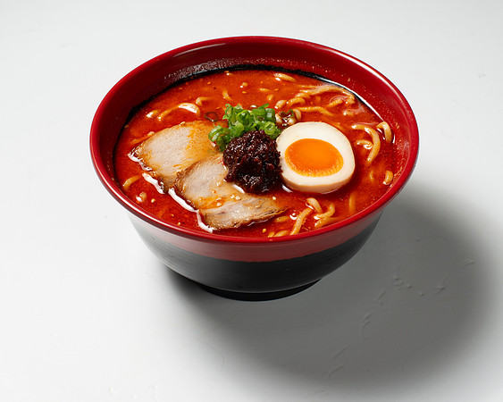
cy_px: 184
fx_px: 907
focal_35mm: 61
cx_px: 252
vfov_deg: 25.0
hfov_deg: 31.0
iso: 200
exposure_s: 1/200
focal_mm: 50
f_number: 11
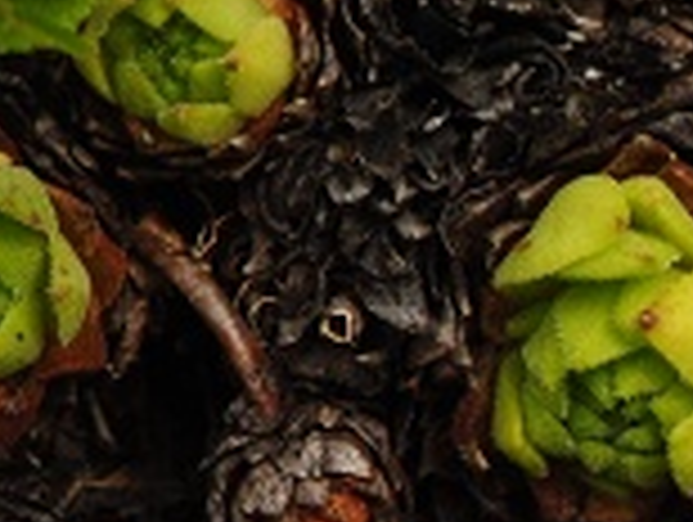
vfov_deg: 2.3
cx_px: 1364
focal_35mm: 636
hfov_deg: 3.1
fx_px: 12762
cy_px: 1080
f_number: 9
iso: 200
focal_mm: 85
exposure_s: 1/125
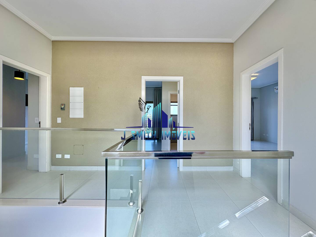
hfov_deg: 102.1
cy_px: 118
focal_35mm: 14
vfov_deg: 85.7
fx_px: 128
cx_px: 158
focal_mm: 2.22
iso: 40
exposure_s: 1/164
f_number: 2.2
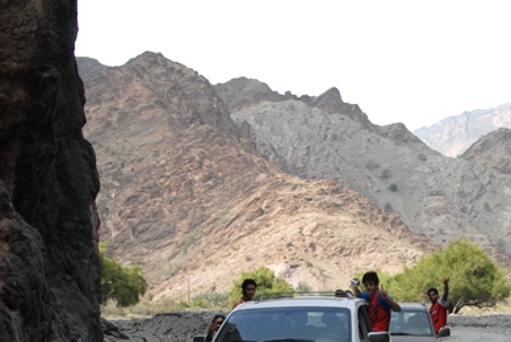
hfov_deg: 25.4
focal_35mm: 79
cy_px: 267
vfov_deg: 17.2
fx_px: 1122
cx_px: 382
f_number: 9
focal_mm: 32
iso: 320
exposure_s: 1/320
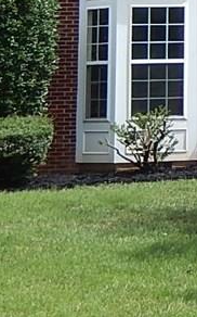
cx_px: 498
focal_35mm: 134
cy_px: -79
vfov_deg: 15.0
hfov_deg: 8.7
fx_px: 1153
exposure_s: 1/800
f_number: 4
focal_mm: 6.5
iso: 125
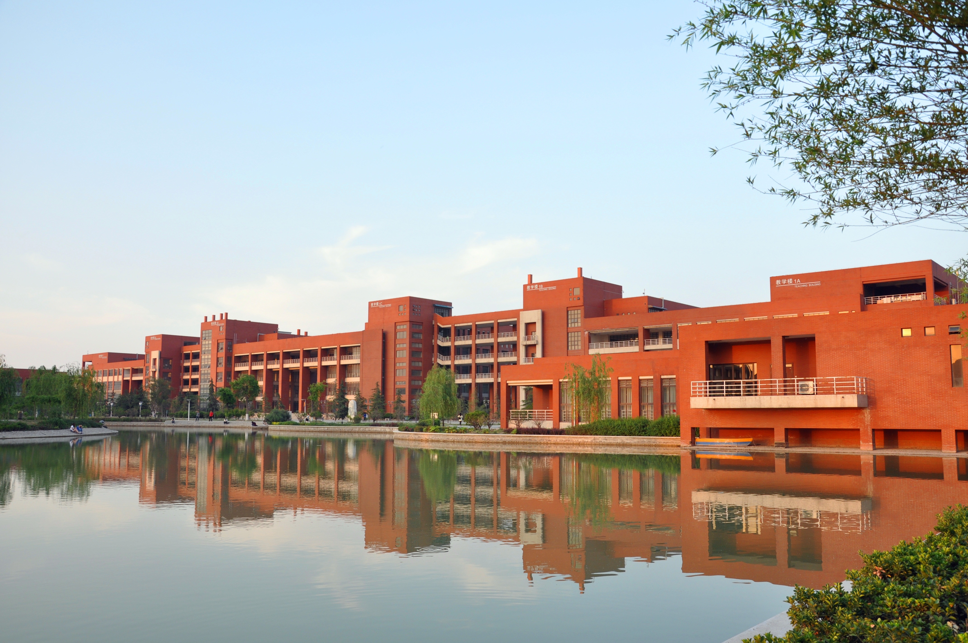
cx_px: 484
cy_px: 322
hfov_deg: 59.6
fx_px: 846
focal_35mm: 32
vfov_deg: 41.6
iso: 200
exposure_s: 1/50
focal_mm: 21
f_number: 7.1
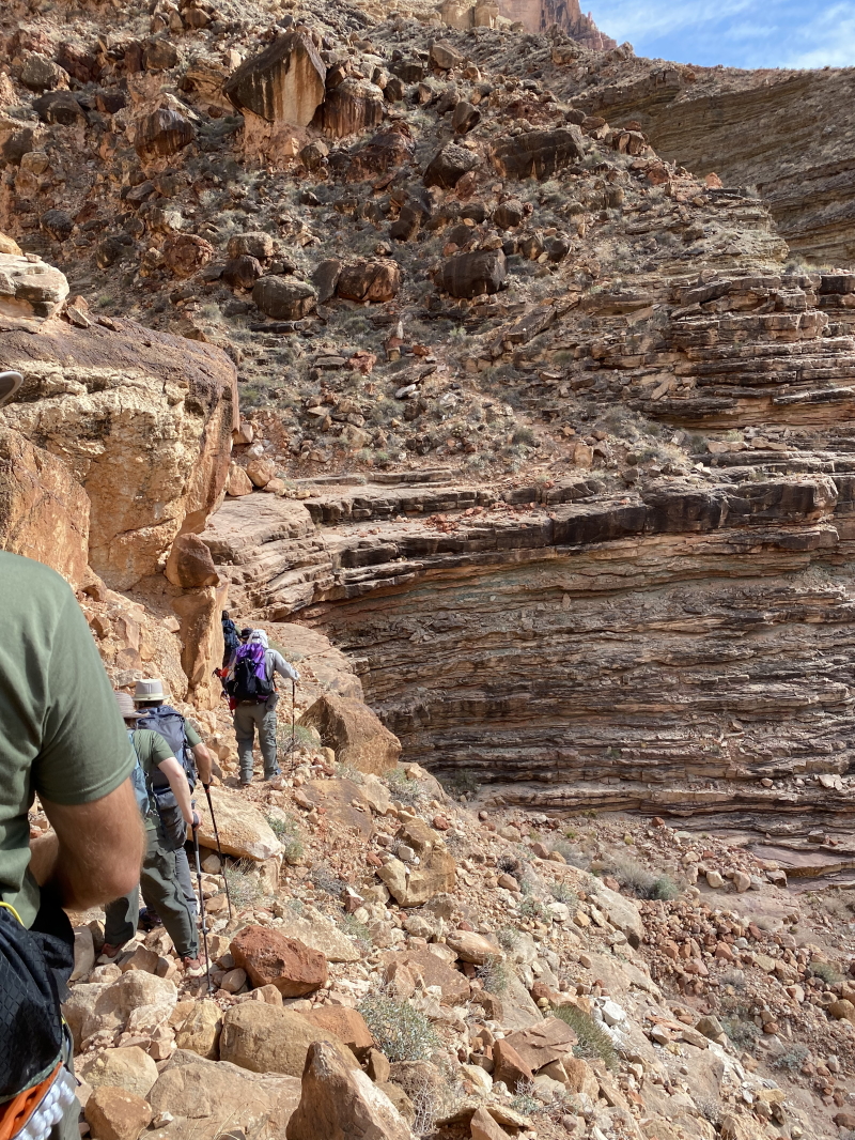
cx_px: 428
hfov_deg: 53.1
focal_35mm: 26
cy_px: 570
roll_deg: +0.2
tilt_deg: -11.6
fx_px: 856
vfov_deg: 67.3
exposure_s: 1/1258
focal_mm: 4.25
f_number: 1.8
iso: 32
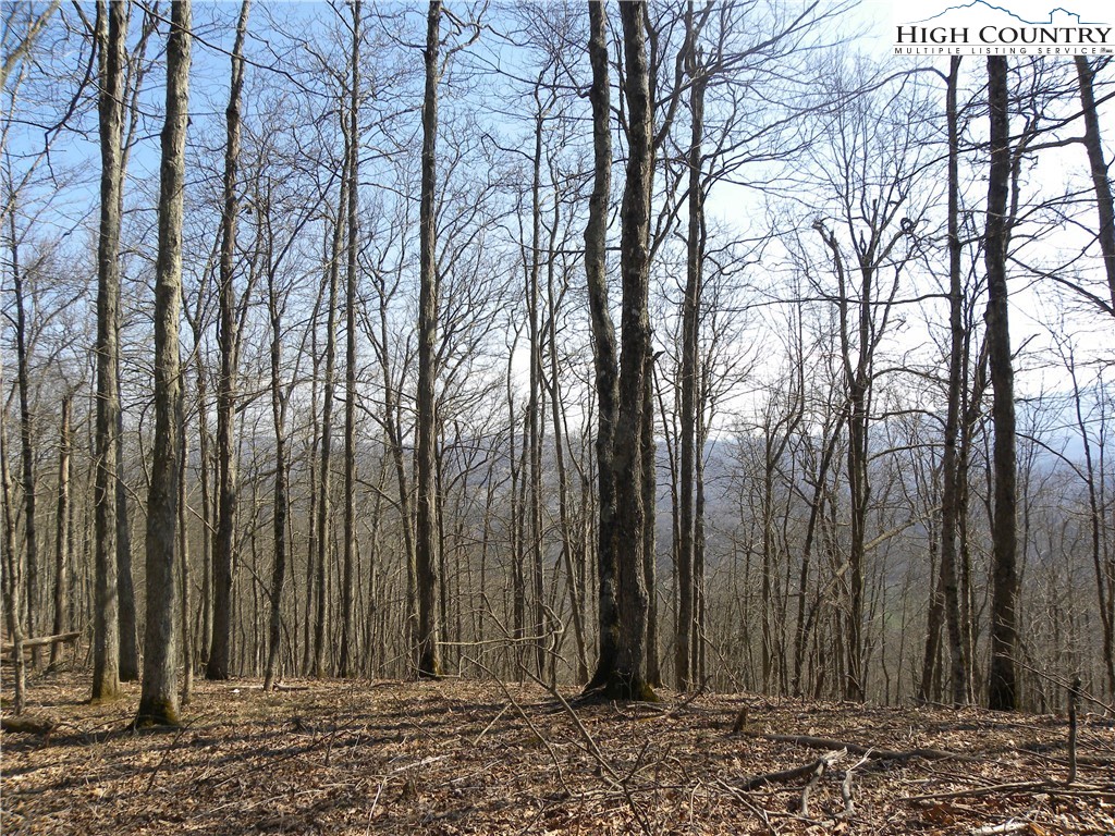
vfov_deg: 53.1
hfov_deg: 67.3
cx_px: 558
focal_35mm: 26
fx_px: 837
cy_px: 418
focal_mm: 4.6
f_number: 5
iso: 64
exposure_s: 1/231
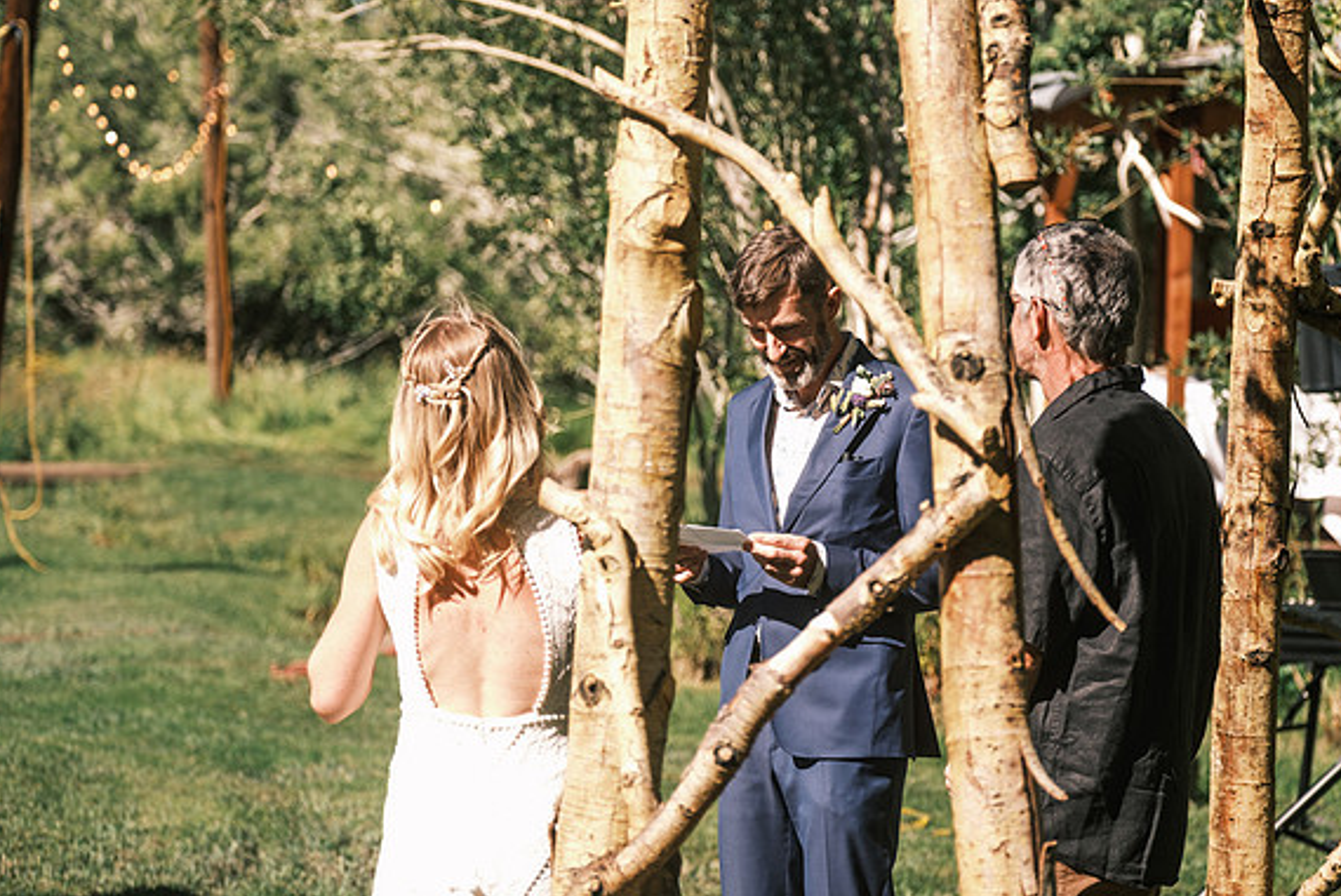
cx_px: 750
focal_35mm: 128
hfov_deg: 16.0
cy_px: 392
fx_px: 4771
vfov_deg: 10.7
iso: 160
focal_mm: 74.4
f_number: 2.8
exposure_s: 1/680
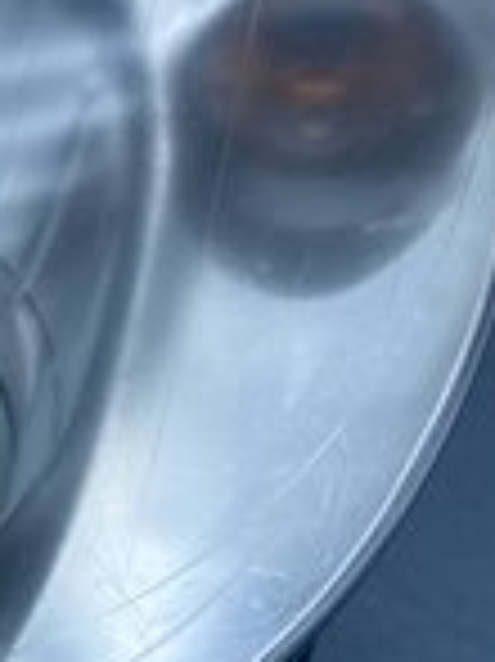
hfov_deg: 12.1
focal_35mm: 113
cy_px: 572
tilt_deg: -42.3
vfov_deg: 17.2
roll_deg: -4.0
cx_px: -374
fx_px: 2158
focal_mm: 4.25
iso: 32
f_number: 1.8
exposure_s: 1/1063
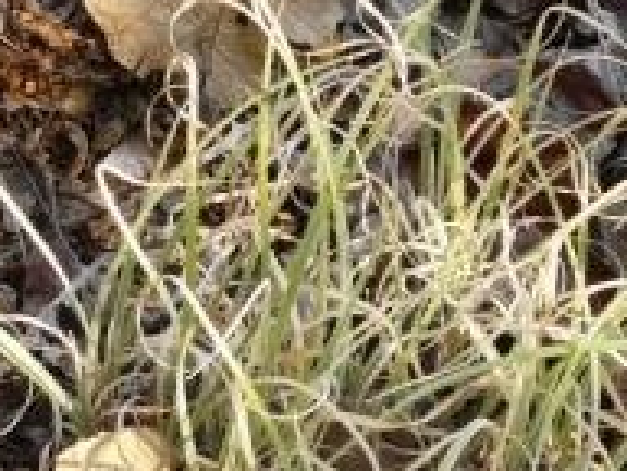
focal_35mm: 240
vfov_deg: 6.2
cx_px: 438
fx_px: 4347
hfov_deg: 8.2
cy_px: 445
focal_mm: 17
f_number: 4.9
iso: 100
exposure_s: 1/50
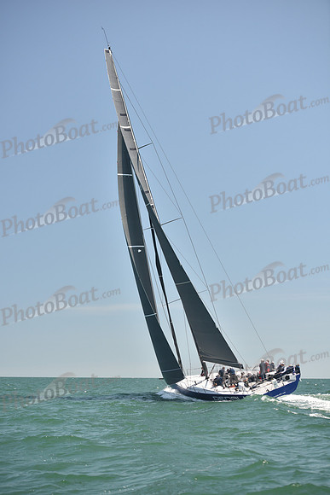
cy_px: 248
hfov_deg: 19.5
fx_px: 962
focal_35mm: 70
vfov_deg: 28.8
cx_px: 165
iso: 250
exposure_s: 1/800
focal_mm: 70
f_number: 3.5
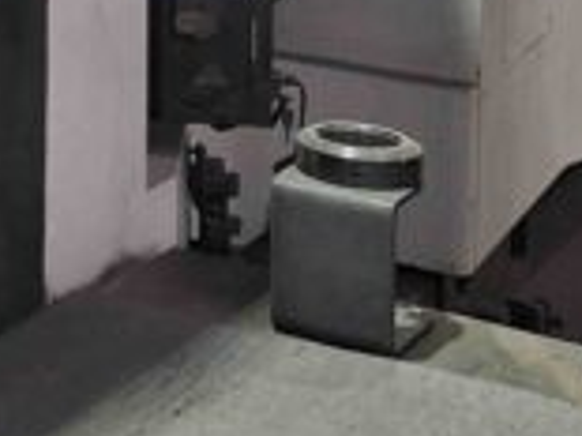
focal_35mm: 114
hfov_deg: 14.9
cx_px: -481
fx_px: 1915
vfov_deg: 11.7
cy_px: -417
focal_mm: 5.54
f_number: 1.8
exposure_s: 1/30
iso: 250
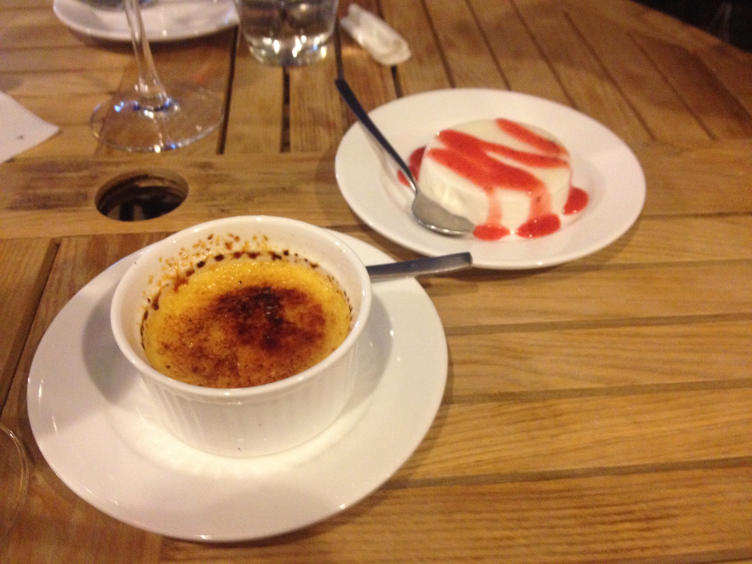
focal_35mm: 35
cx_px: 376
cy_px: 282
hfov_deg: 52.6
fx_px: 760
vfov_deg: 40.7
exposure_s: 1/20
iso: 320
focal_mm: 4.28
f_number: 2.4
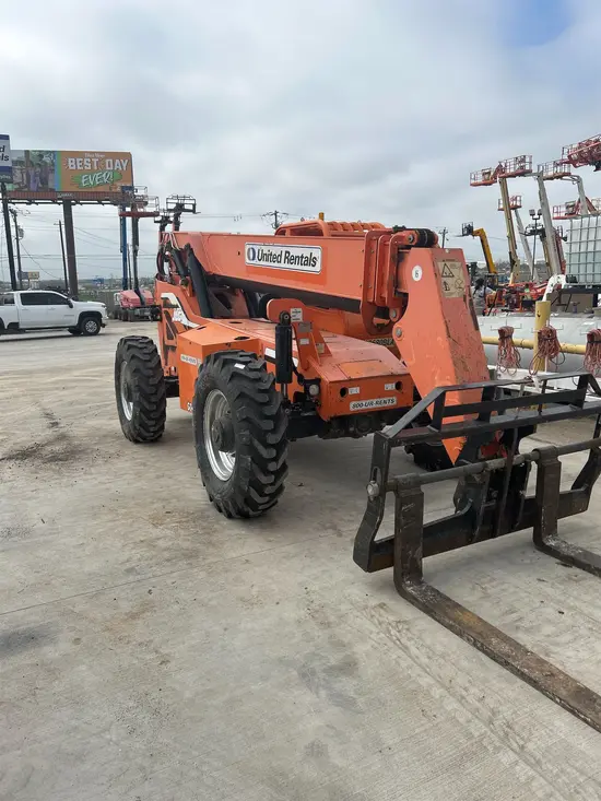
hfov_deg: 53.1
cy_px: 400
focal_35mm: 26
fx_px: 602
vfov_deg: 67.3
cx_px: 300
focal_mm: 5.7
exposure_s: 1/5319
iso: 50
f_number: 1.5
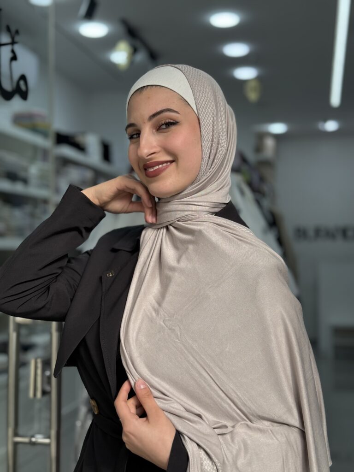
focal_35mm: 48
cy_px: 236
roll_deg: -0.6
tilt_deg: +1.9
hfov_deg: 30.3
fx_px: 654
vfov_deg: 39.7
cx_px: 177
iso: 64
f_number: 1.78
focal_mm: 6.76
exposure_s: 1/570
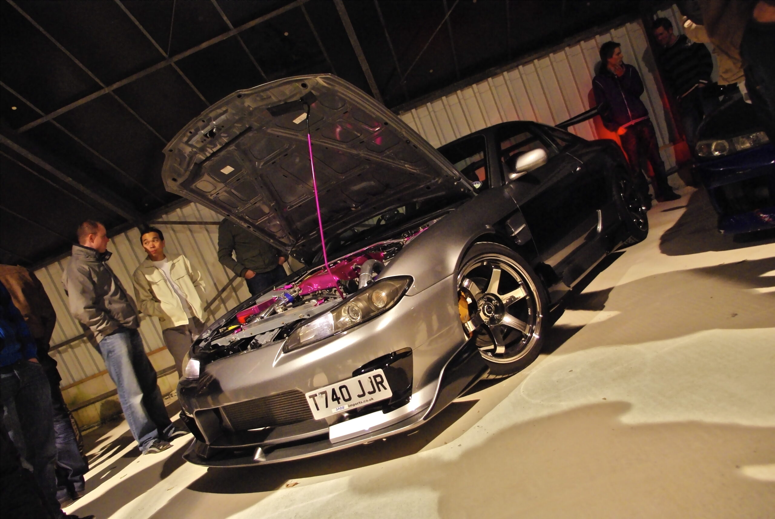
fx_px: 582
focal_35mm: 27
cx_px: 388
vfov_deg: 48.1
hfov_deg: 67.3
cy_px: 260
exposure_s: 1/15
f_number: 3.5
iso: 1600
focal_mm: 18
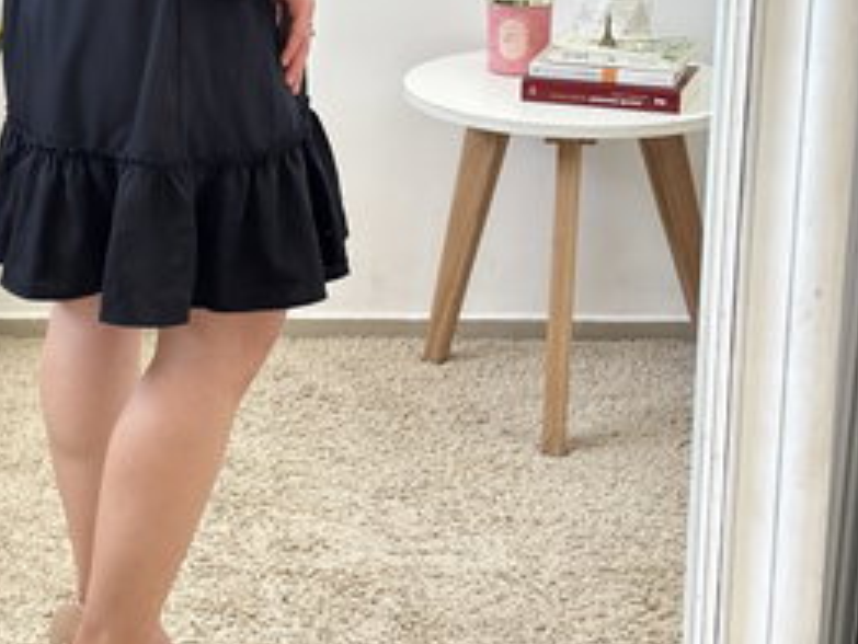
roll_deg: -1.2
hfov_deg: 19.9
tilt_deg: -19.3
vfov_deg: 14.8
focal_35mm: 98
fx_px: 2430
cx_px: 214
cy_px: -54
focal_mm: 6.86
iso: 125
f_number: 1.78
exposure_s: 1/60
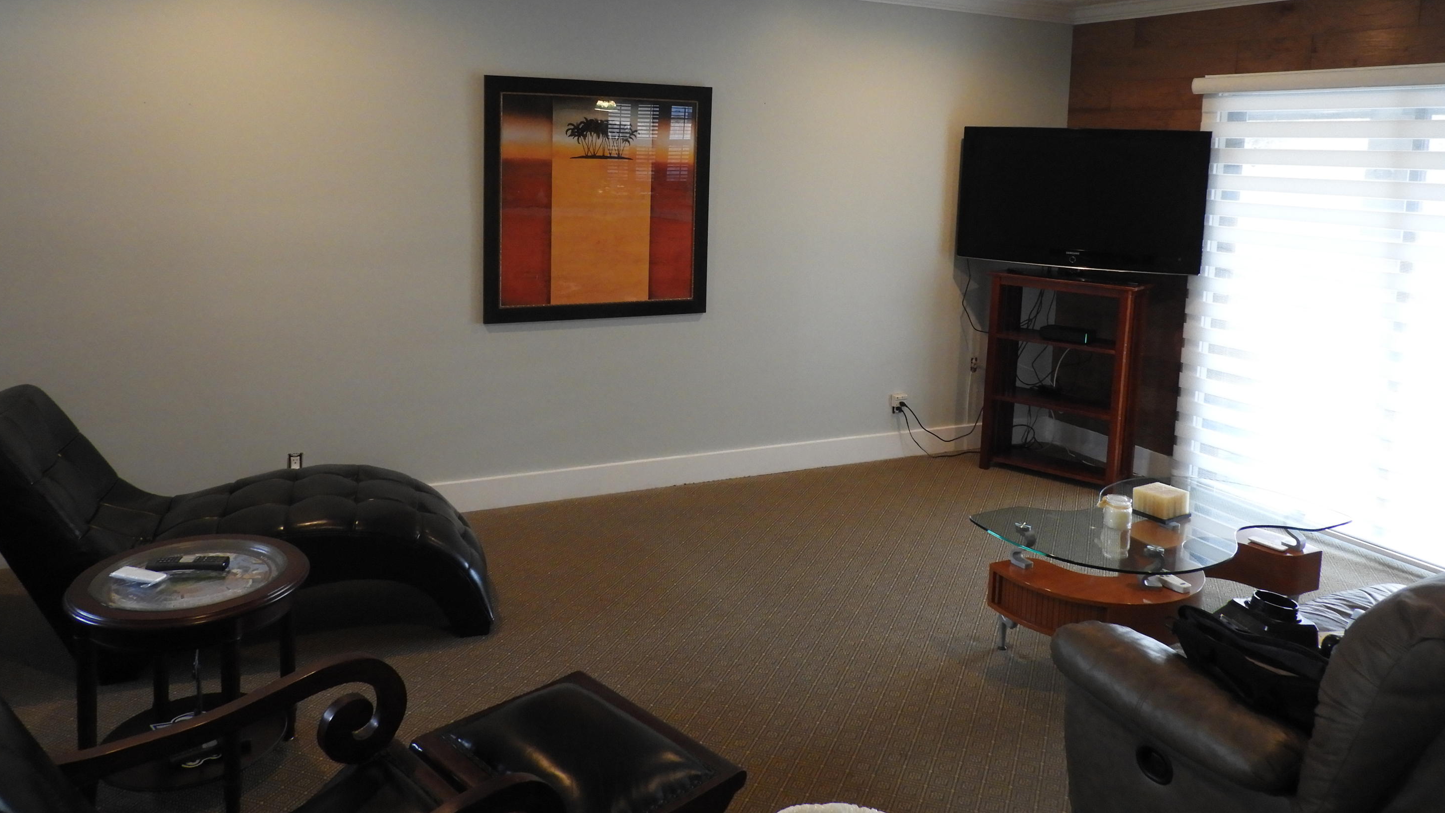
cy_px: 262
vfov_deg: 42.2
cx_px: 724
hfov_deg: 69.9
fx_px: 1035
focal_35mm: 27
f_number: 3.3
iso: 400
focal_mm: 4.3
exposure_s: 1/25
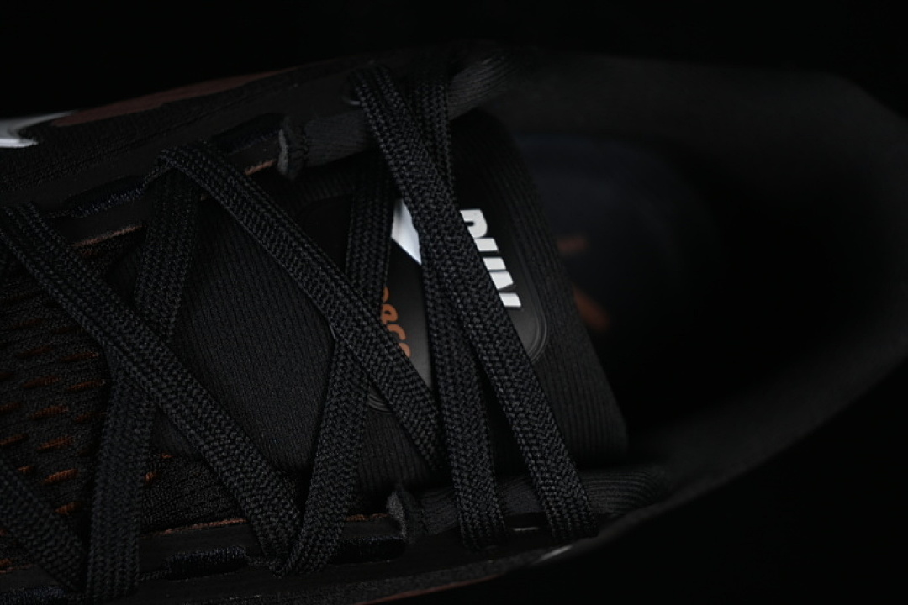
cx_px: 454
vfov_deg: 18.2
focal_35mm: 75
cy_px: 302
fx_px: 1892
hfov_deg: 27.0
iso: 160
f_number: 6.3
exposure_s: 1/50
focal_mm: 50
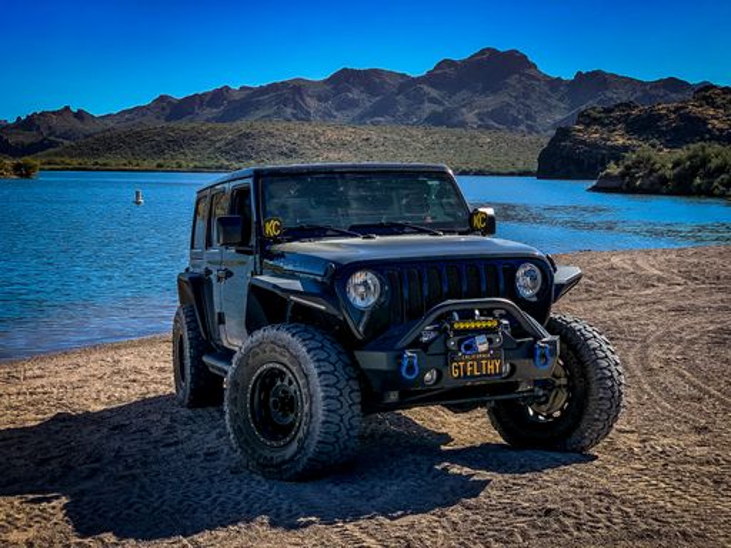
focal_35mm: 52
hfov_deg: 36.8
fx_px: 1098
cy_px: 274
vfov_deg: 28.0
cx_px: 366
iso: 16
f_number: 2.4
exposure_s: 1/710
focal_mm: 6
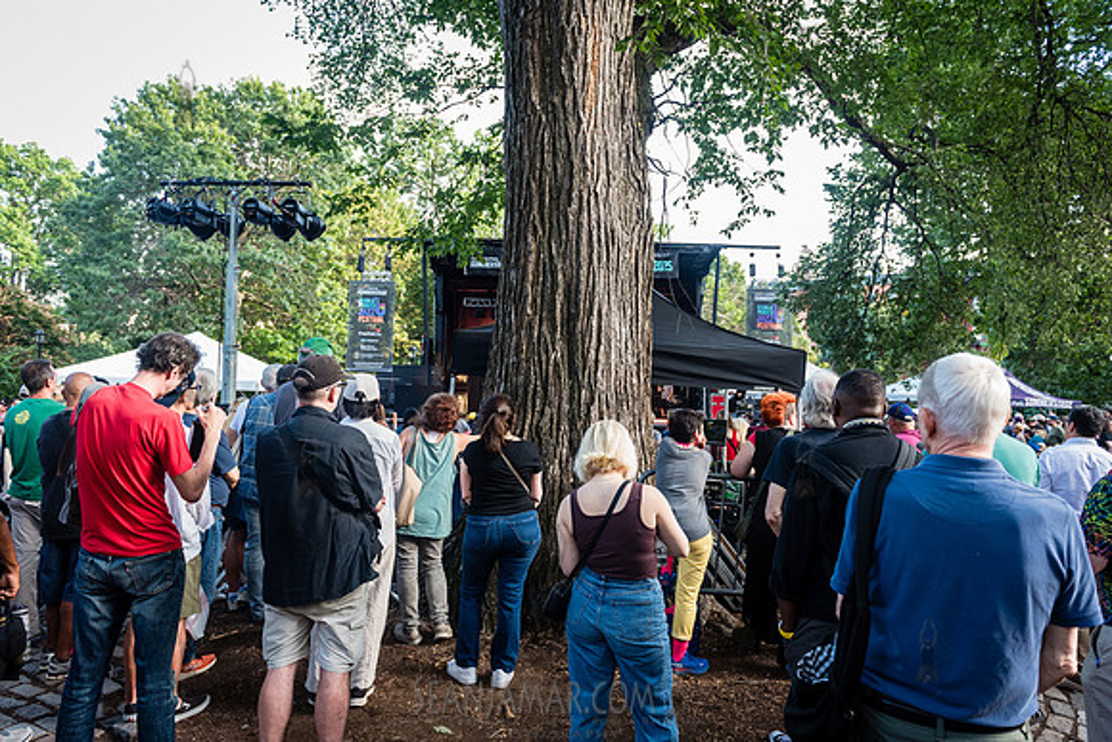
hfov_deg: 73.6
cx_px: 556
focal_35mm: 24
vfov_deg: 53.1
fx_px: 743
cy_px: 371
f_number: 3.5
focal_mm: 24
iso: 800
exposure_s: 1/200
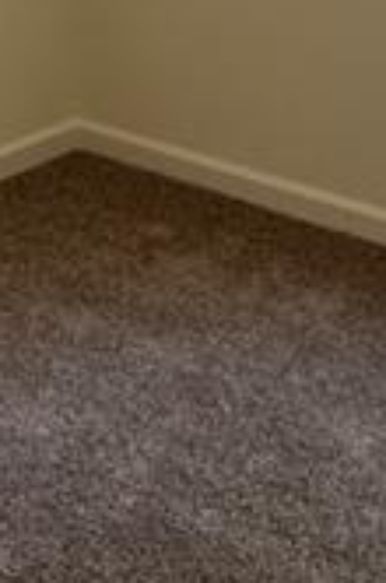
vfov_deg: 19.6
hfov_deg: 15.1
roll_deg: -0.5
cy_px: -302
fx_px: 1453
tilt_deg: -3.4
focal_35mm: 90
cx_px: 109
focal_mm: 2.22
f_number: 2.2
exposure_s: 1/120
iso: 40
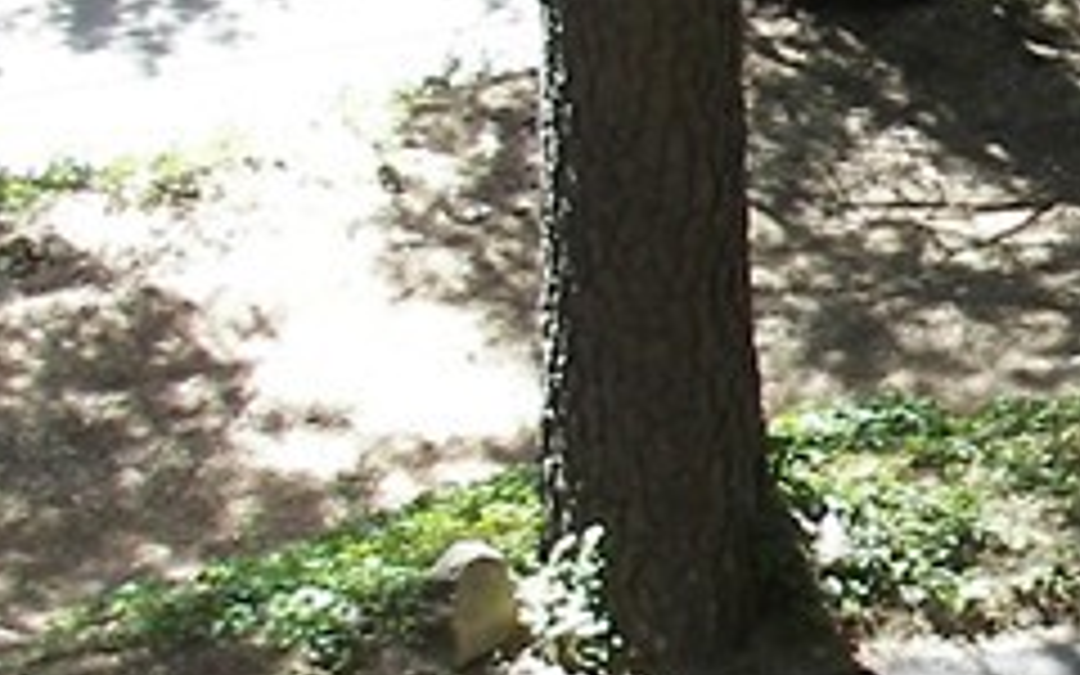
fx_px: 4798
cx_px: 1120
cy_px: 558
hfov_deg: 12.7
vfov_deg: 8.0
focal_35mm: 163
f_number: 2.8
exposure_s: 1/125
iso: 50
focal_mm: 6
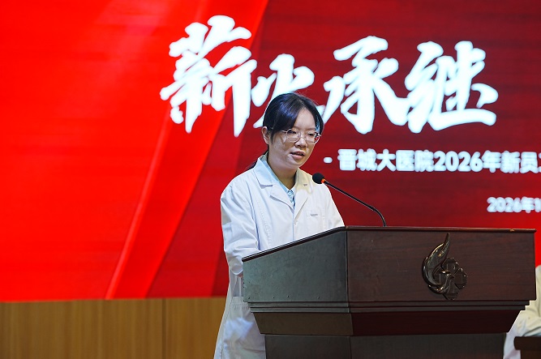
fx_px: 1726
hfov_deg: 17.8
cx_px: 270
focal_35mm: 115
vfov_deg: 11.9
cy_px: 180
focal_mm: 115
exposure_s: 1/125
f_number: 4
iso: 640
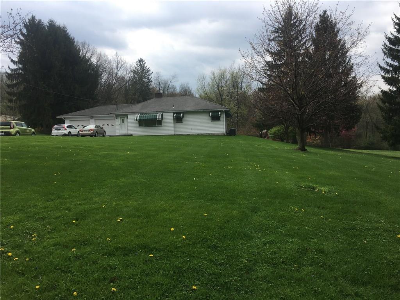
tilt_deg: -3.1
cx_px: 200
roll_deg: +1.7
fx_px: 335
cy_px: 150
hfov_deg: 61.7
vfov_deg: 48.2
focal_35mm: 29
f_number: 2.2
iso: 25
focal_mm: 4.15
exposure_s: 1/1241
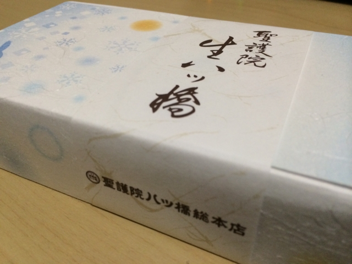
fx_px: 305
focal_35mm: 30
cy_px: 132
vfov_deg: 46.8
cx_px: 176
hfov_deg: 60.0
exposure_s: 1/30
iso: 200
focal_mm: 4.12
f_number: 2.2
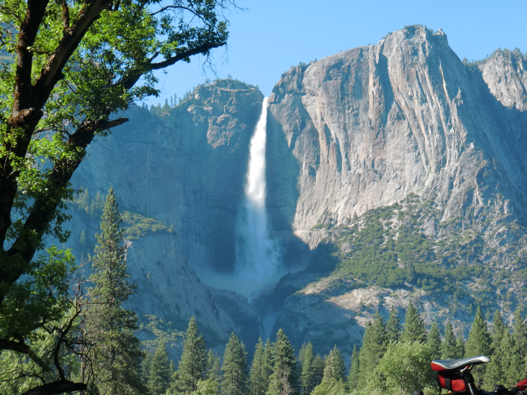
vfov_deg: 20.4
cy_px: 198
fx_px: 1096
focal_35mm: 72
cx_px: 264
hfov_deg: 27.0
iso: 64
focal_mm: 12.65
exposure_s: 1/200
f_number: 4.7
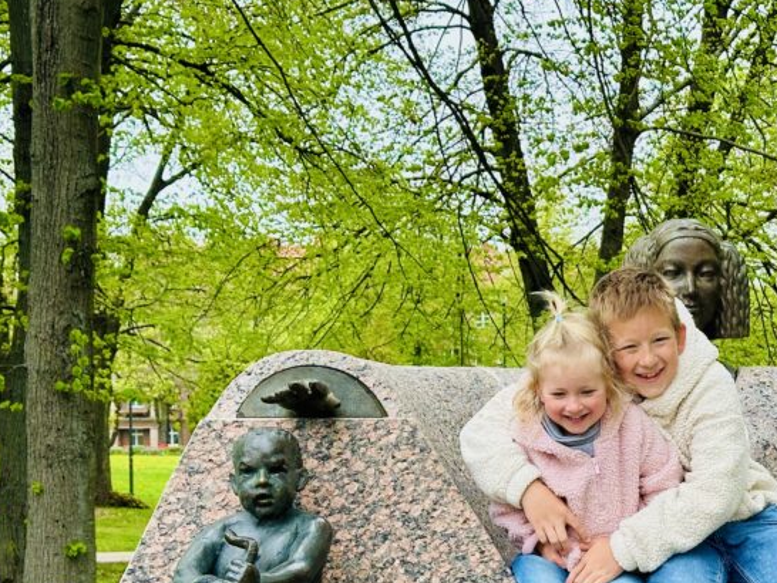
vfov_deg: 16.3
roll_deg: +0.8
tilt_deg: -0.4
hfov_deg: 21.3
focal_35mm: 90
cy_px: 458
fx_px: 2021
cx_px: 693
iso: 64
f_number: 1.78
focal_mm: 6.86
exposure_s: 1/830
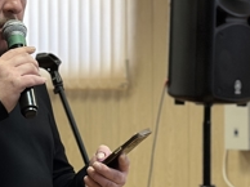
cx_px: 91
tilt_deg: +1.0
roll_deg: +0.0
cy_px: 68
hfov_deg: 12.0
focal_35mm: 165
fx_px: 1190
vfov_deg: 9.0
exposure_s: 1/100
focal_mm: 6.86
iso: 100
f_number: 1.78
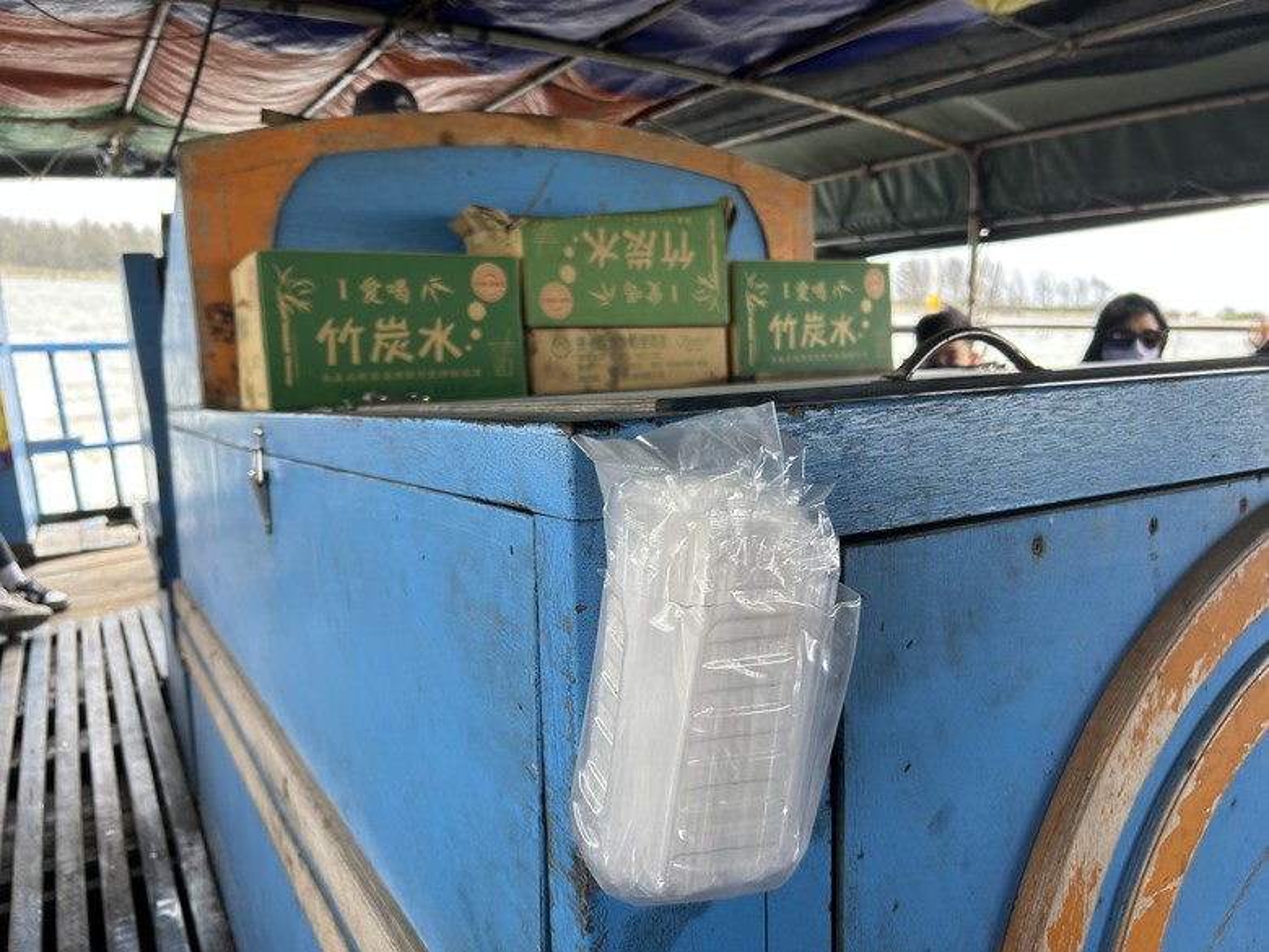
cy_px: 476
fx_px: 953
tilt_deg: -12.1
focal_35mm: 26
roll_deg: -2.6
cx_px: 634
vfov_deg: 53.1
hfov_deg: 67.3
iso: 50
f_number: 1.5
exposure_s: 1/242
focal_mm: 5.7
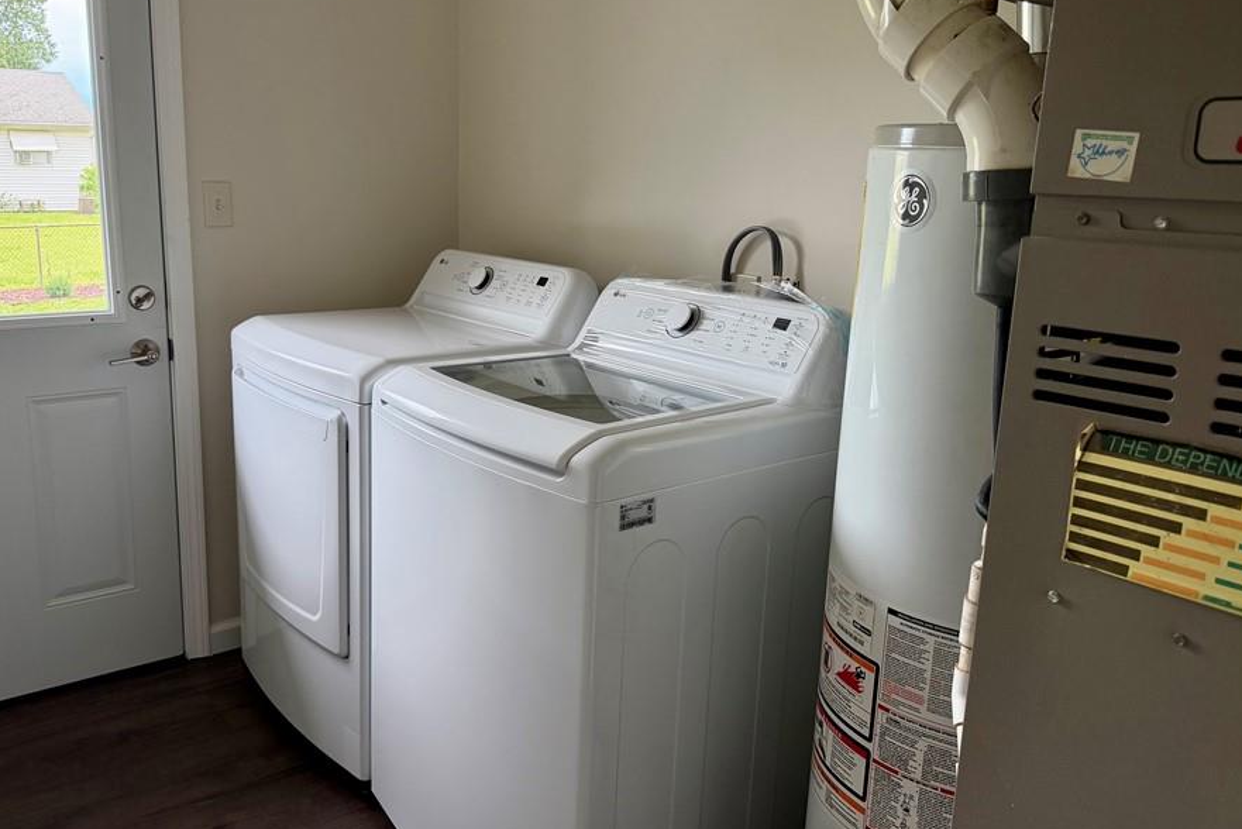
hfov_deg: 63.4
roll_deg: -1.1
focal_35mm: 29
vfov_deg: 45.0
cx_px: 540
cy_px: 385
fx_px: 1001
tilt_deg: -11.8
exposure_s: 1/228
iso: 200
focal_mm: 6.76
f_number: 1.78
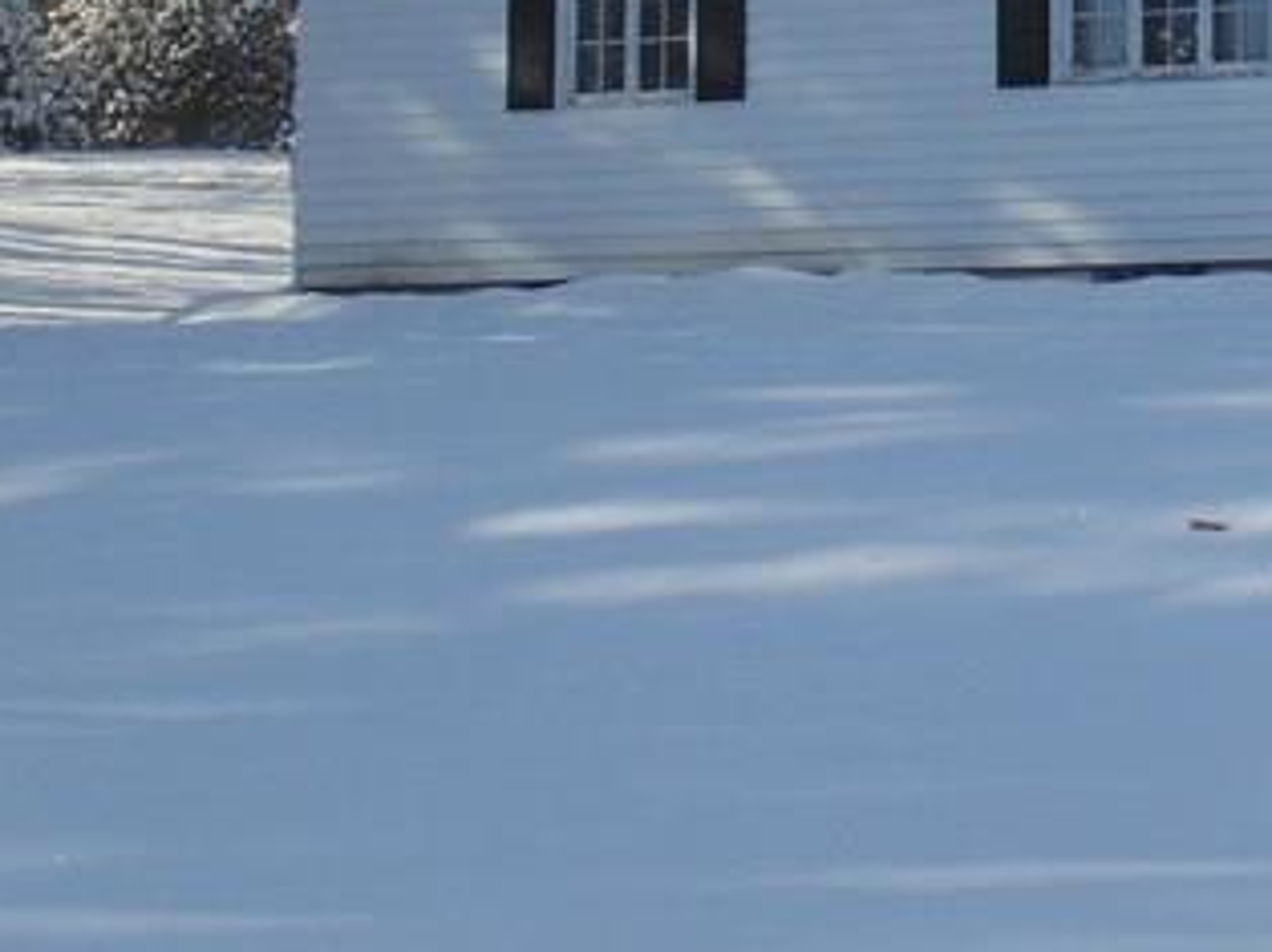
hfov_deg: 11.0
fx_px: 6352
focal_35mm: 173
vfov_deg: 8.5
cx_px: 1863
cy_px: -53
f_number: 3.9
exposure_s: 1/640
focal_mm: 9.5
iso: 80
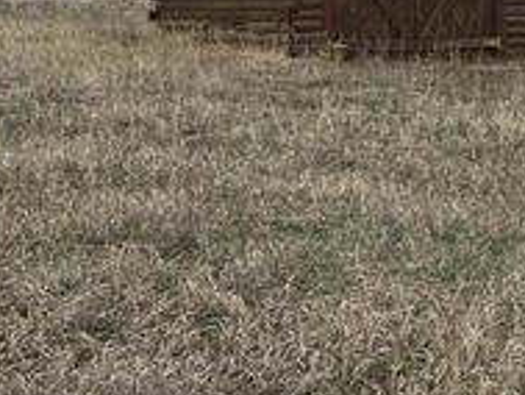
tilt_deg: +3.5
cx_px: 769
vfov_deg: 10.3
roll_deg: +1.1
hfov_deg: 13.3
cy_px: -147
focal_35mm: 141
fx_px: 2140
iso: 50
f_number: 1.6
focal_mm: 5.96
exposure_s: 1/2985
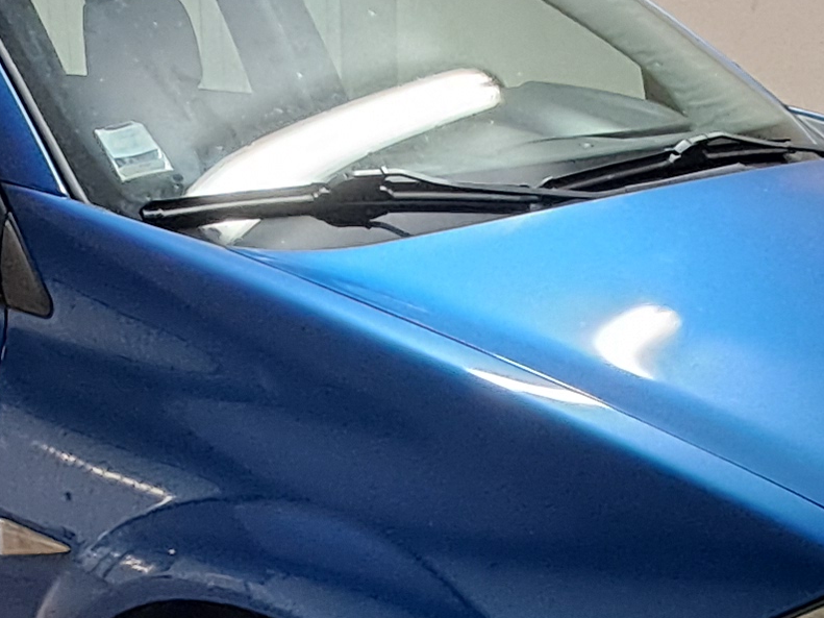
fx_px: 1571
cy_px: 579
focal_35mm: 66
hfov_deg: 29.4
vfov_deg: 21.6
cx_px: 358
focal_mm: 1.64
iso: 320
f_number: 2.2
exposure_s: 1/25
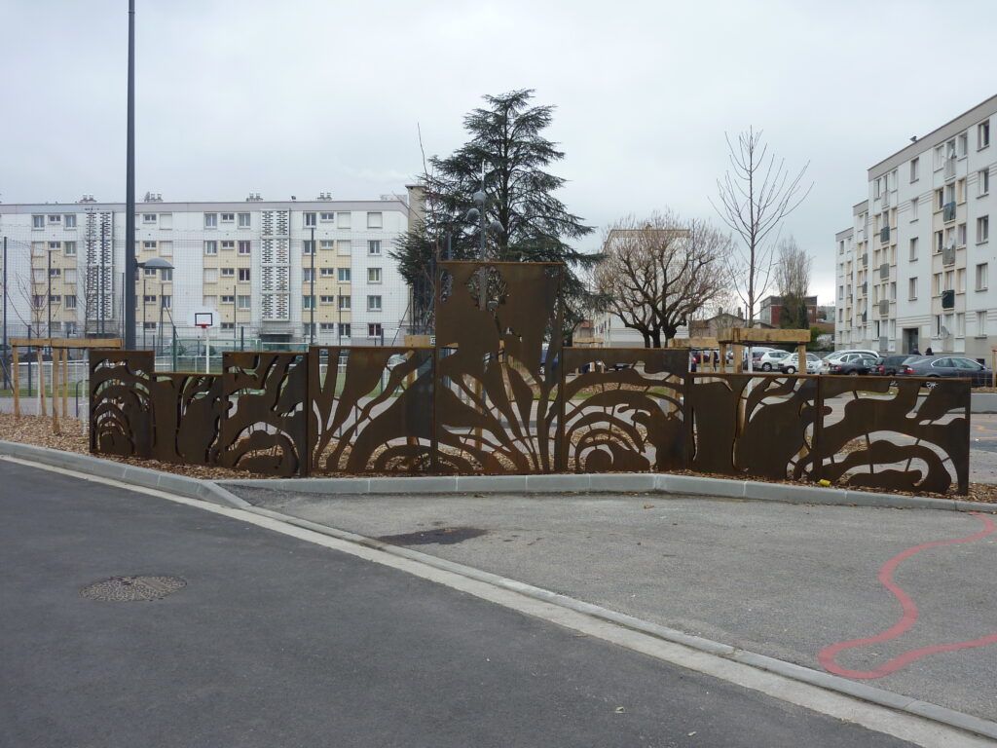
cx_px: 498
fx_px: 864
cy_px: 374
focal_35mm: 30
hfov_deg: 60.0
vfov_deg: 46.8
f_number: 3.4
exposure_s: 1/100
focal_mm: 5
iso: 80
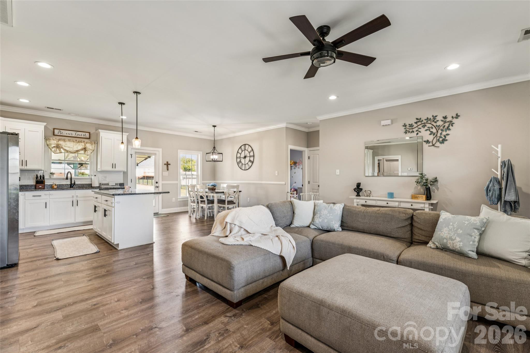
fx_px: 234
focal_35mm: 16
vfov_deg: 74.1
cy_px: 176
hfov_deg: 97.1
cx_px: 265
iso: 100
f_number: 9
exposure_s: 1/3.33
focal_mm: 15.9
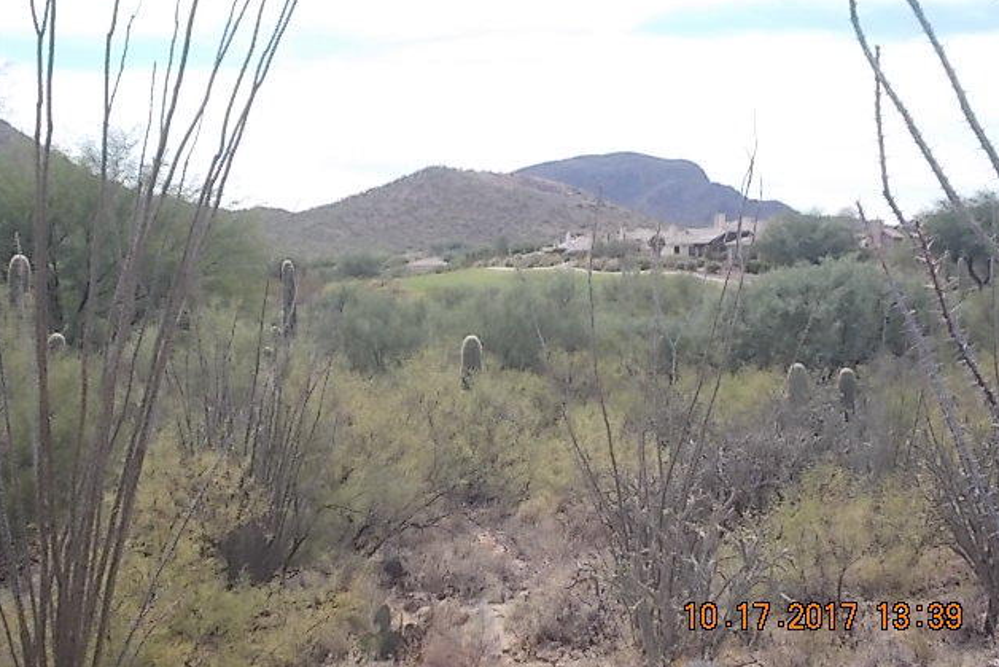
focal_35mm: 53
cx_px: 504
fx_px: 1471
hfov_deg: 37.5
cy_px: 325
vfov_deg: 25.5
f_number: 4.5
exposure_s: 1/400
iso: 80
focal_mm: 9
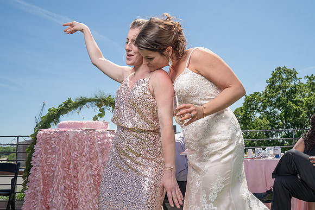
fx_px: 348
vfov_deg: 33.6
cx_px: 178
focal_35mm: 40
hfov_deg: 48.5
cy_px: 100
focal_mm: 35
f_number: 7.1
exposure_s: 1/250
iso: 50
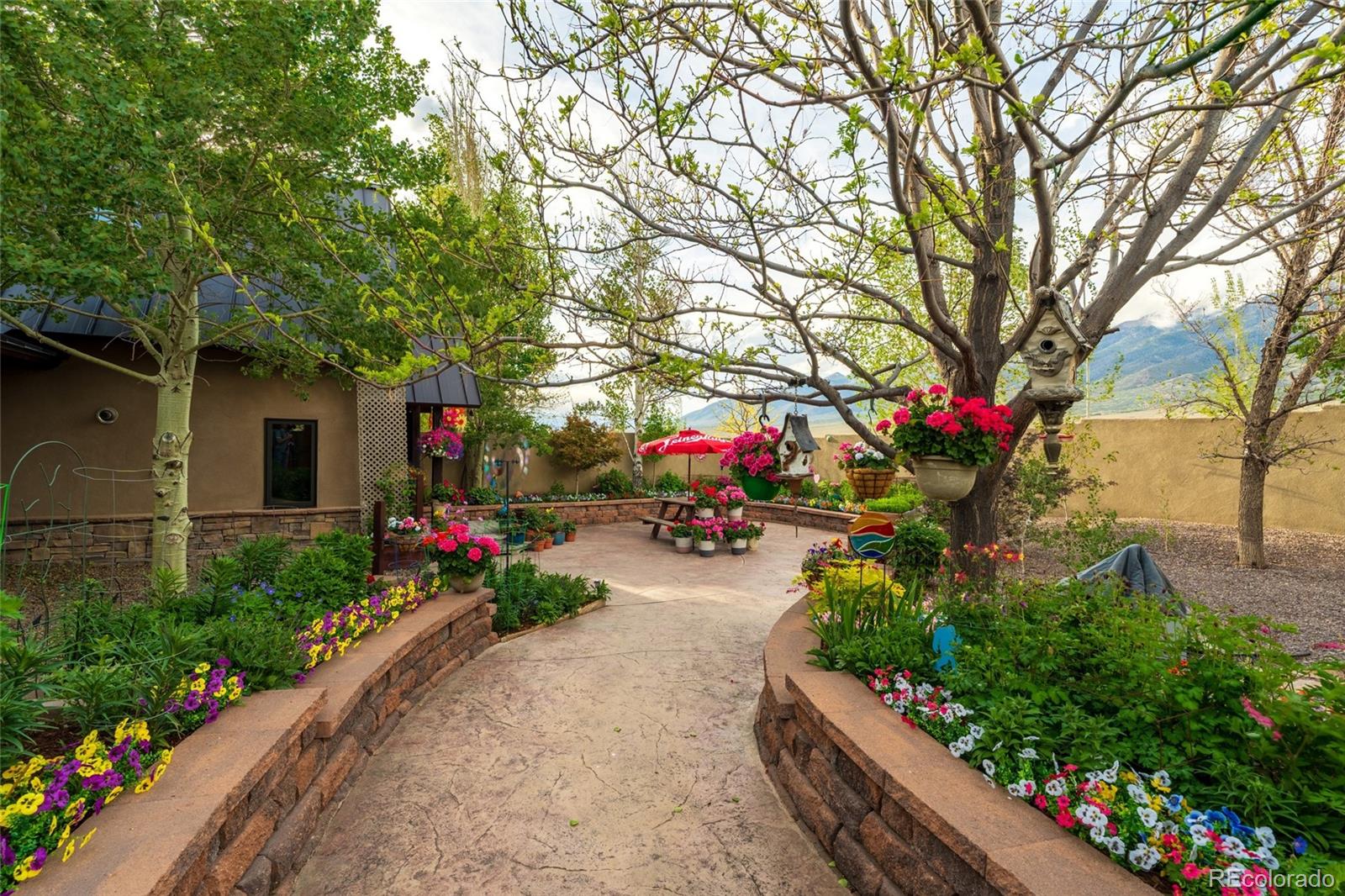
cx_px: 672
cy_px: 448
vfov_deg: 73.7
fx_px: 598
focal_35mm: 16
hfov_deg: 96.7
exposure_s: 1/1000
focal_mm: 16
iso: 100
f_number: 8
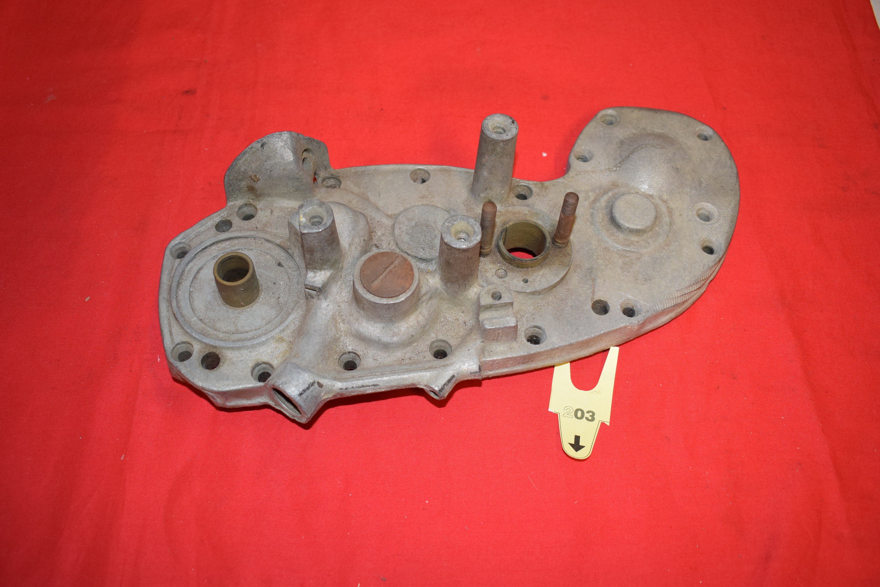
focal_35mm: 34
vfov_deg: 38.4
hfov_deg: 55.1
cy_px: 294
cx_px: 440
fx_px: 843
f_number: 5
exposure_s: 1/60
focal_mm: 23
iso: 640
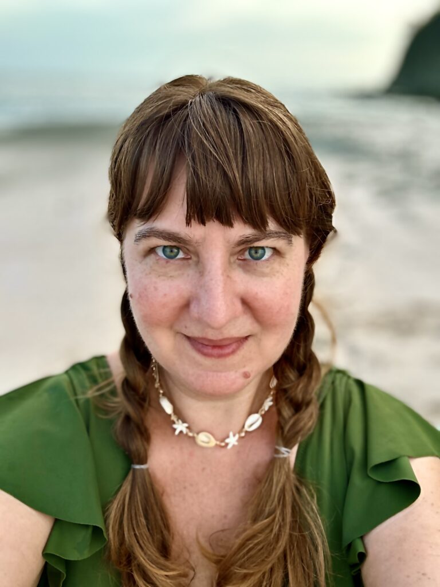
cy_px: 294
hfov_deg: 46.8
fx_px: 508
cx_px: 220
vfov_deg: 60.0
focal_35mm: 30
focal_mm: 2.69
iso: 25
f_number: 1.9
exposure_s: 1/248
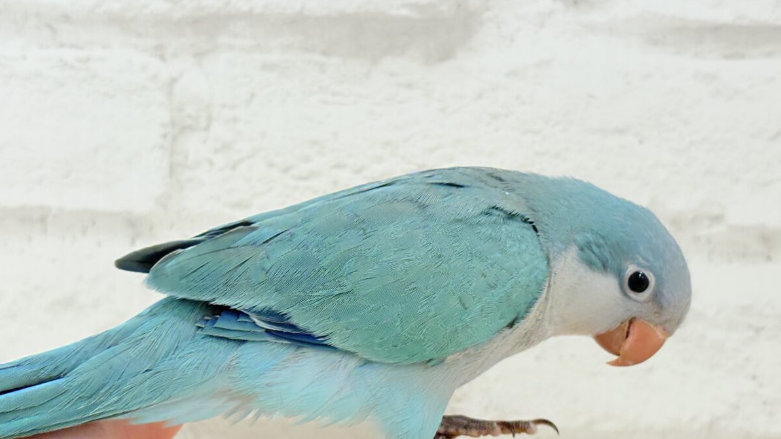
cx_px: 391
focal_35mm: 57
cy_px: 289
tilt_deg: -5.5
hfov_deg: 36.6
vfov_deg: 21.0
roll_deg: +0.4
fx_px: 1180
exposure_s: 1/100
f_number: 1.6
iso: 80
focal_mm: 5.96
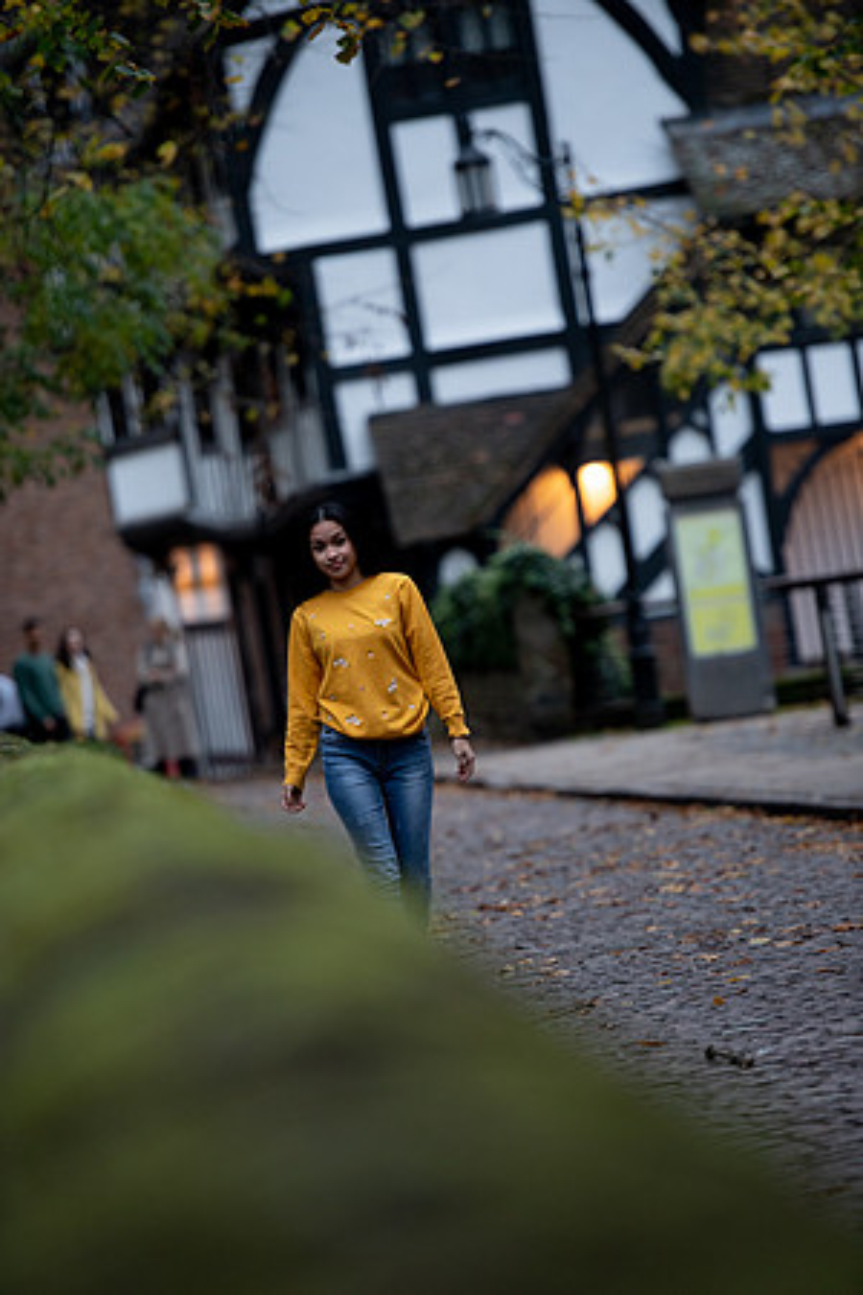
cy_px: 648
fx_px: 6472
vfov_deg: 11.4
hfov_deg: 7.6
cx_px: 432
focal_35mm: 180
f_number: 2.8
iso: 1000
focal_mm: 180
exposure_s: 1/200
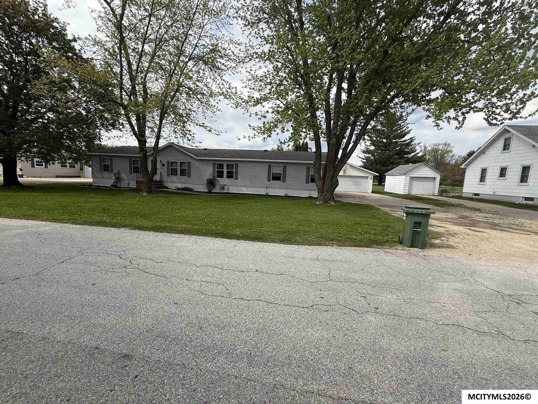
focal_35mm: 14
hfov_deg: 102.1
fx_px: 218
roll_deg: -2.3
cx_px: 269
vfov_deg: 85.7
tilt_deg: -5.6
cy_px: 202
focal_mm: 2.22
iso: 50
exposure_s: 1/1339
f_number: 2.2
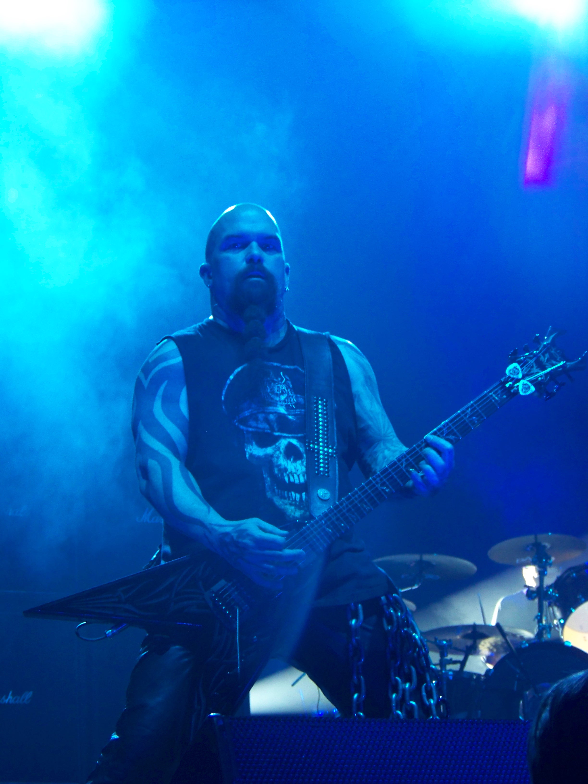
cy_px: 392
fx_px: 2174
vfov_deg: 20.4
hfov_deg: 15.4
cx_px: 294
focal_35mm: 96
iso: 200
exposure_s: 1/40
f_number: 3.2
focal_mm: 16.2
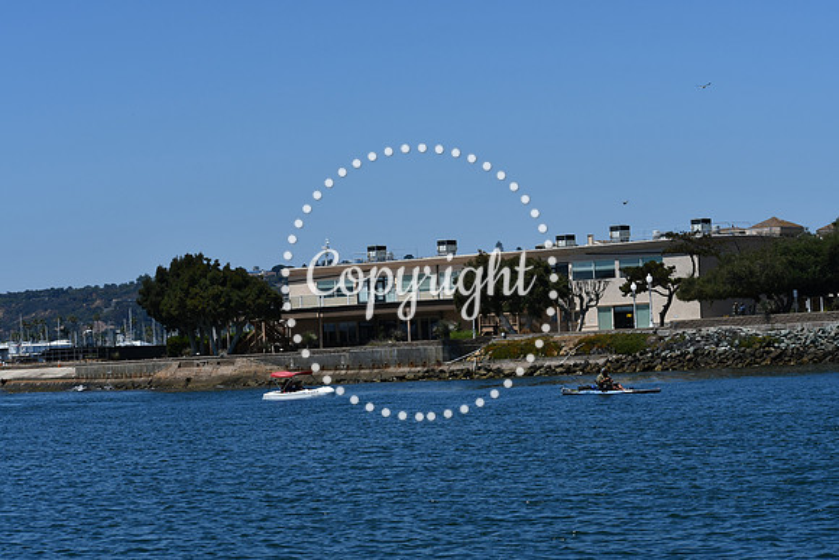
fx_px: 2448
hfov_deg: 19.5
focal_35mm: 105
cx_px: 420
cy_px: 280
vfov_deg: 13.0
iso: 100
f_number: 9
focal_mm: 70
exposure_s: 1/640
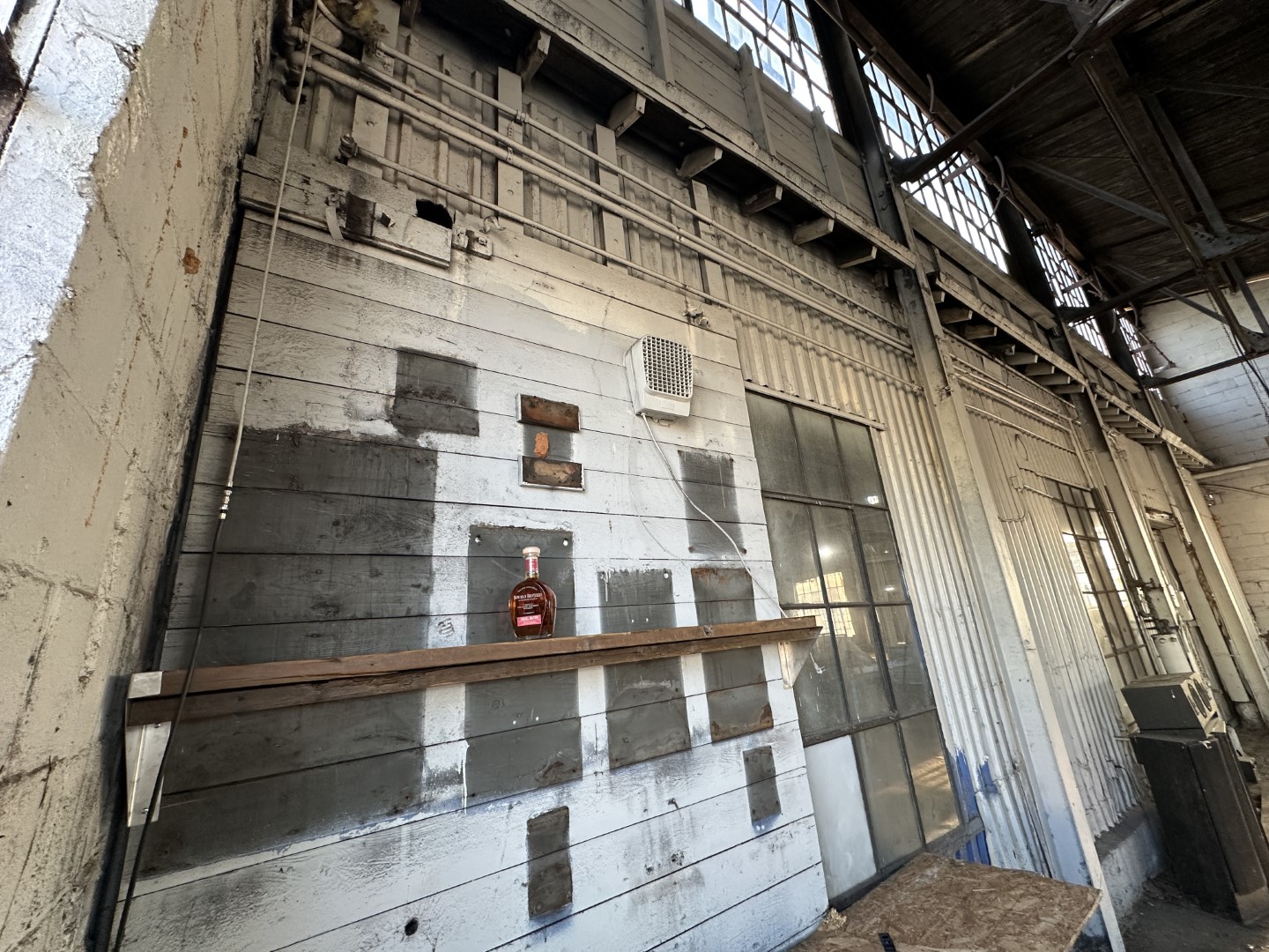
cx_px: 634
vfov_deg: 85.7
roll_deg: +5.8
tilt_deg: +18.5
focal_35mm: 14
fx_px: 513
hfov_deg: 102.1
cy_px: 476
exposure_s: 1/99
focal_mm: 2.22
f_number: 2.2
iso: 160
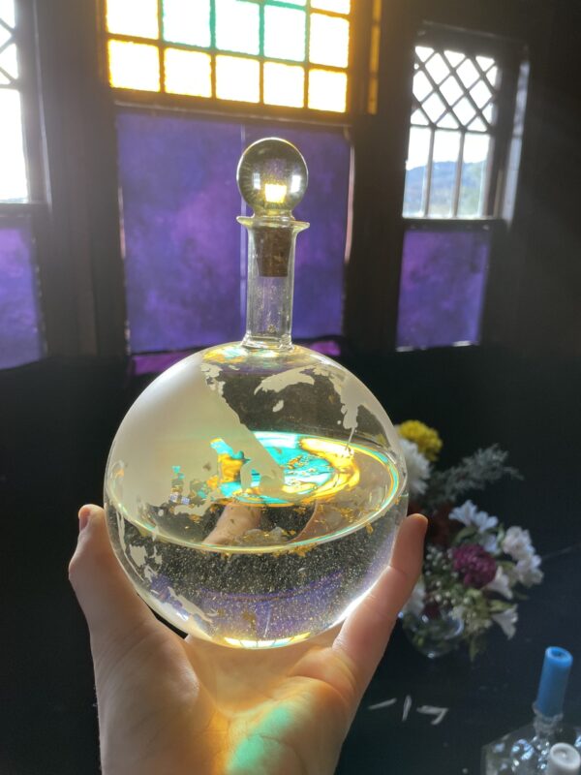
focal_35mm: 26
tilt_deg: -16.1
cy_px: 388
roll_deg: -0.9
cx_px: 290
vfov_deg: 67.3
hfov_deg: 53.1
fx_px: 582
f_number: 1.6
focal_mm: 4.2
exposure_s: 1/121
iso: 100
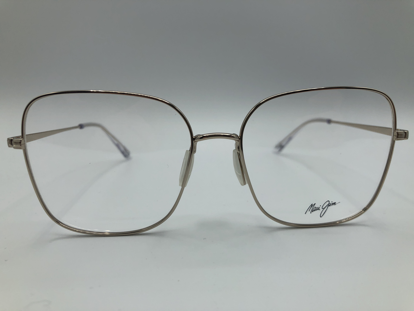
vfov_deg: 49.7
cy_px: 156
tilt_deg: -7.8
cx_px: 207
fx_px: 335
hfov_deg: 63.4
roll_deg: +0.4
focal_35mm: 28
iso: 32
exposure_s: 1/1021
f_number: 1.8
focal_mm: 4
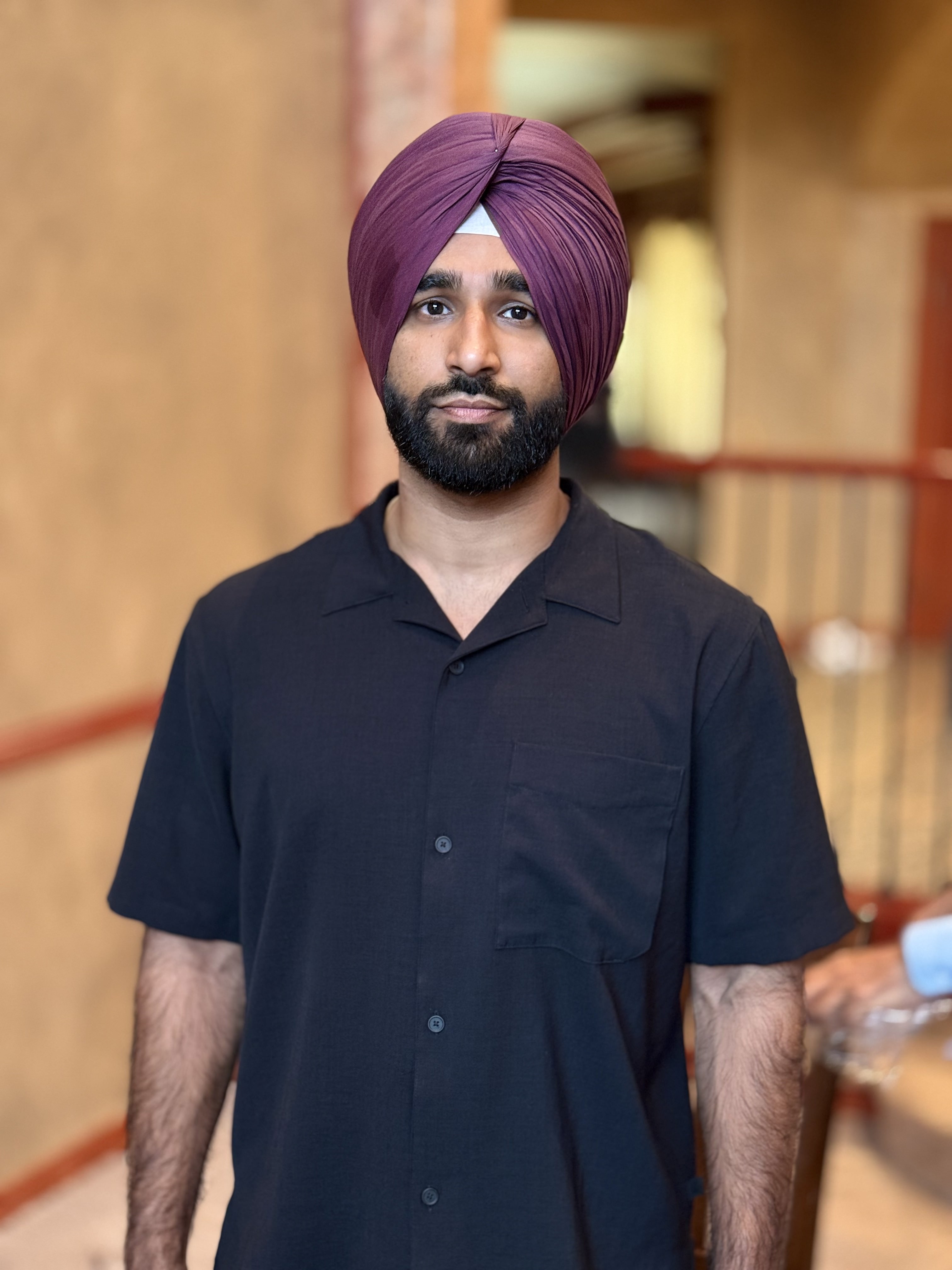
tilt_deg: -9.3
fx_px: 1760
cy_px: 635
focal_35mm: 48
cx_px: 476
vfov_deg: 39.7
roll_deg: -1.3
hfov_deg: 30.3
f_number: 1.78
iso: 400
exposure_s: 1/40
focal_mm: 6.76
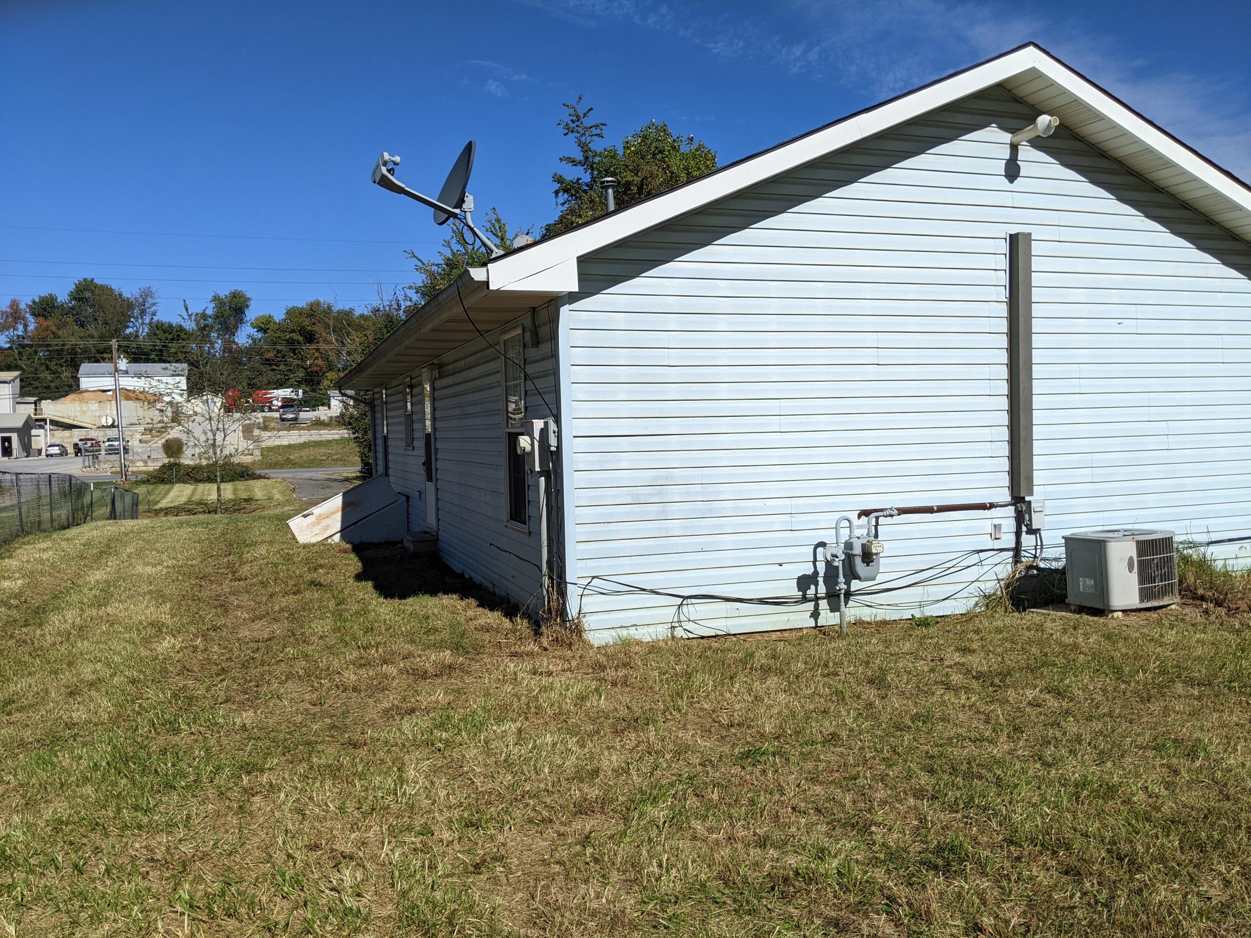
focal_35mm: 27
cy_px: 469
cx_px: 626
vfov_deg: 51.4
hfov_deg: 65.3
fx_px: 976
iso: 78
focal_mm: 4.44
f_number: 1.8
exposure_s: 1/7812
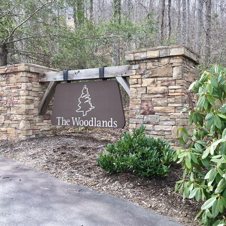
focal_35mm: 35
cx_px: 130
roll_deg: -0.7
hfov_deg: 47.1
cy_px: 115
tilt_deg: -1.2
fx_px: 259
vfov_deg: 47.2
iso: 25
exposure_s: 1/231
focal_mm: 4.15
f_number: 2.2
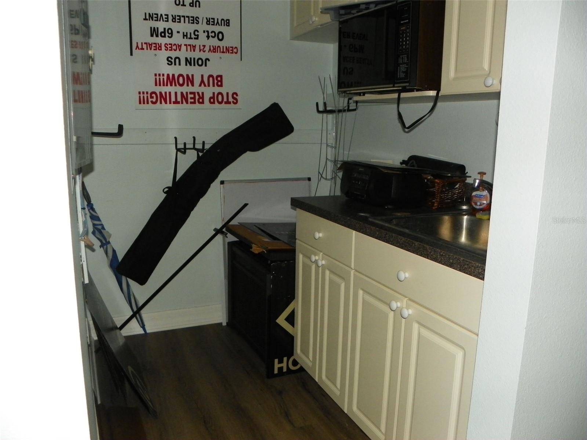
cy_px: 220
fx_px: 492
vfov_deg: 48.2
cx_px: 294
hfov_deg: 61.7
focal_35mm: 29
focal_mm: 5.2
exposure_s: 1/125
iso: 200
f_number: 2.8
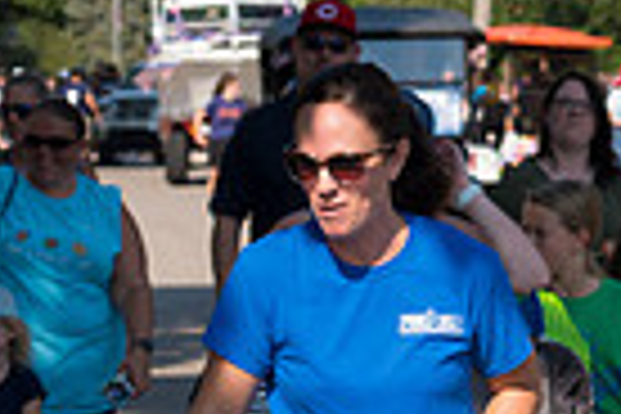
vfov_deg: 4.9
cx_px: 256
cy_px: 835
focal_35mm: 278
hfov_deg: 7.4
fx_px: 4795
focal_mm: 66
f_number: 6.3
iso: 320
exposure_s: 1/800
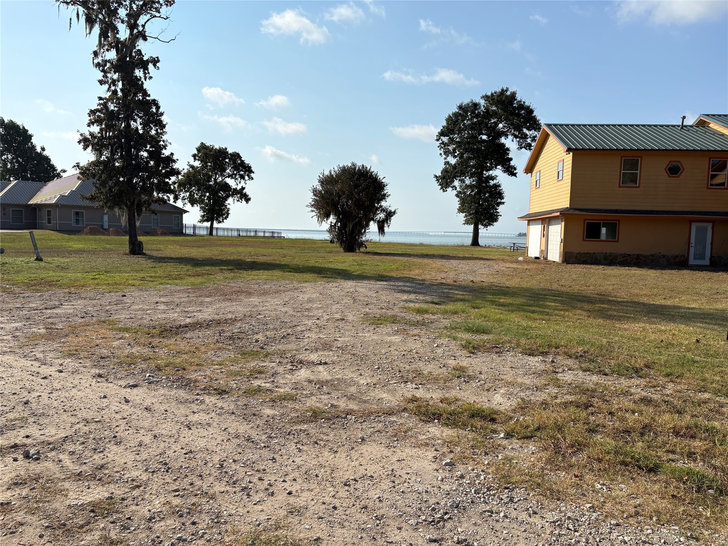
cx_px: 364
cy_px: 273
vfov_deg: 53.1
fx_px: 547
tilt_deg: -3.9
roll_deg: -1.0
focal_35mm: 26
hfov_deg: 67.3
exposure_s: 1/5814
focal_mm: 5.96
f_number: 1.6
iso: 50
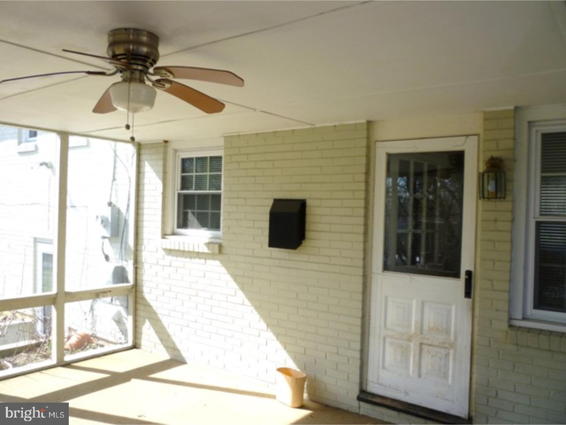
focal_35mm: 29
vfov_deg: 48.2
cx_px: 283
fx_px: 474
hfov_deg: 61.7
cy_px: 212
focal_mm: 5.2
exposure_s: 1/200
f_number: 3.3
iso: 80
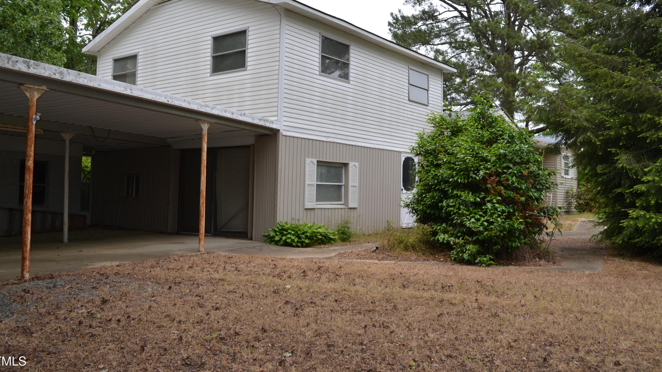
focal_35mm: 35
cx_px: 328
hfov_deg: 56.6
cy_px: 159
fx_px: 614
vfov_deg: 33.7
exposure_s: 1/200
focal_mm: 22
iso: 100
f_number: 7.1
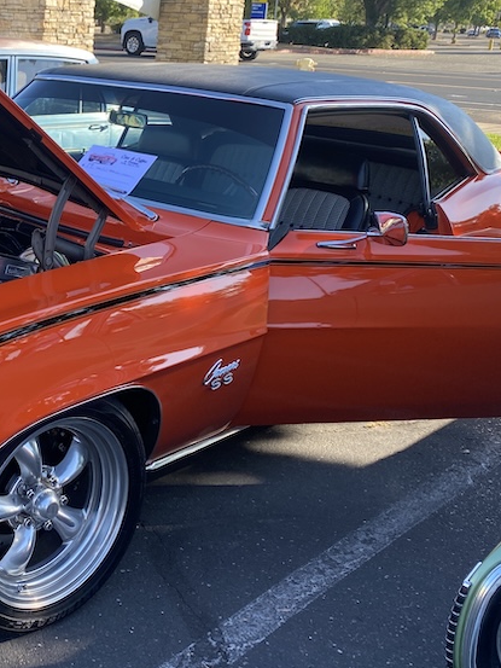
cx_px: 23
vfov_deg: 40.2
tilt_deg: -16.0
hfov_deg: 29.3
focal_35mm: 47
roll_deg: -1.4
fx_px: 907
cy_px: 259
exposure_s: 1/465
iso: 32
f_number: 1.8
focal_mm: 4.25
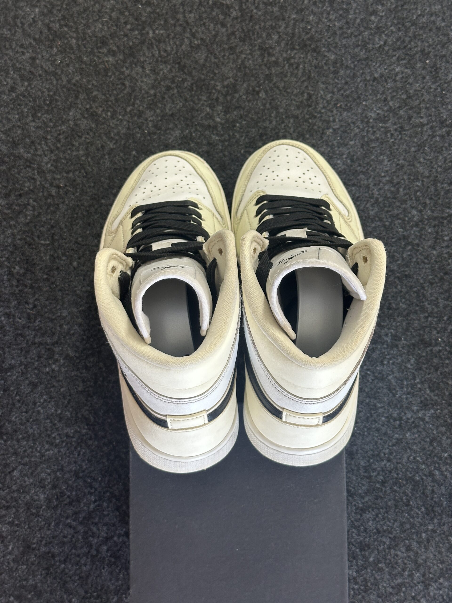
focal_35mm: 48
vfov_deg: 39.7
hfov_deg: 30.3
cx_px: 226
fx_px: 836
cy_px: 302
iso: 100
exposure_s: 1/50
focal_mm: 6.86
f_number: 1.78
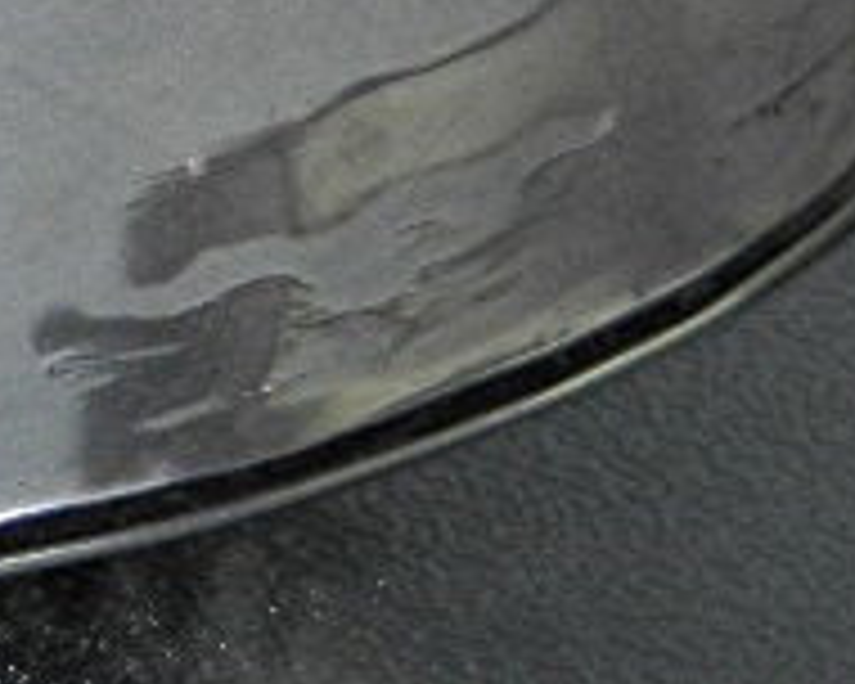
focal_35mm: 148
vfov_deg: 10.3
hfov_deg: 12.6
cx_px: -306
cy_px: -130
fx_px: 3745
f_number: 7.6
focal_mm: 8.1
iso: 667
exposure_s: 1/30
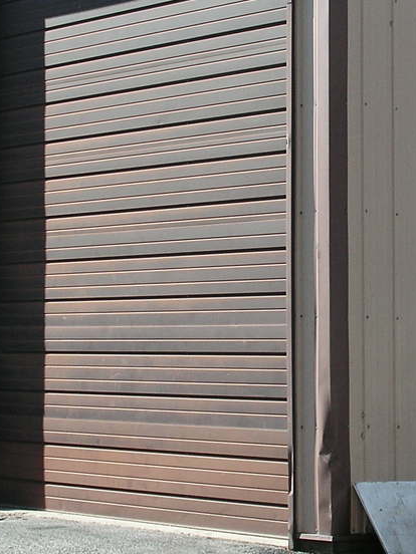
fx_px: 1923
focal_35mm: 120
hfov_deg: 12.3
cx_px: 356
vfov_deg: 16.4
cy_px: 221
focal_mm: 7.8
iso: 50
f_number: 3.2
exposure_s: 1/400
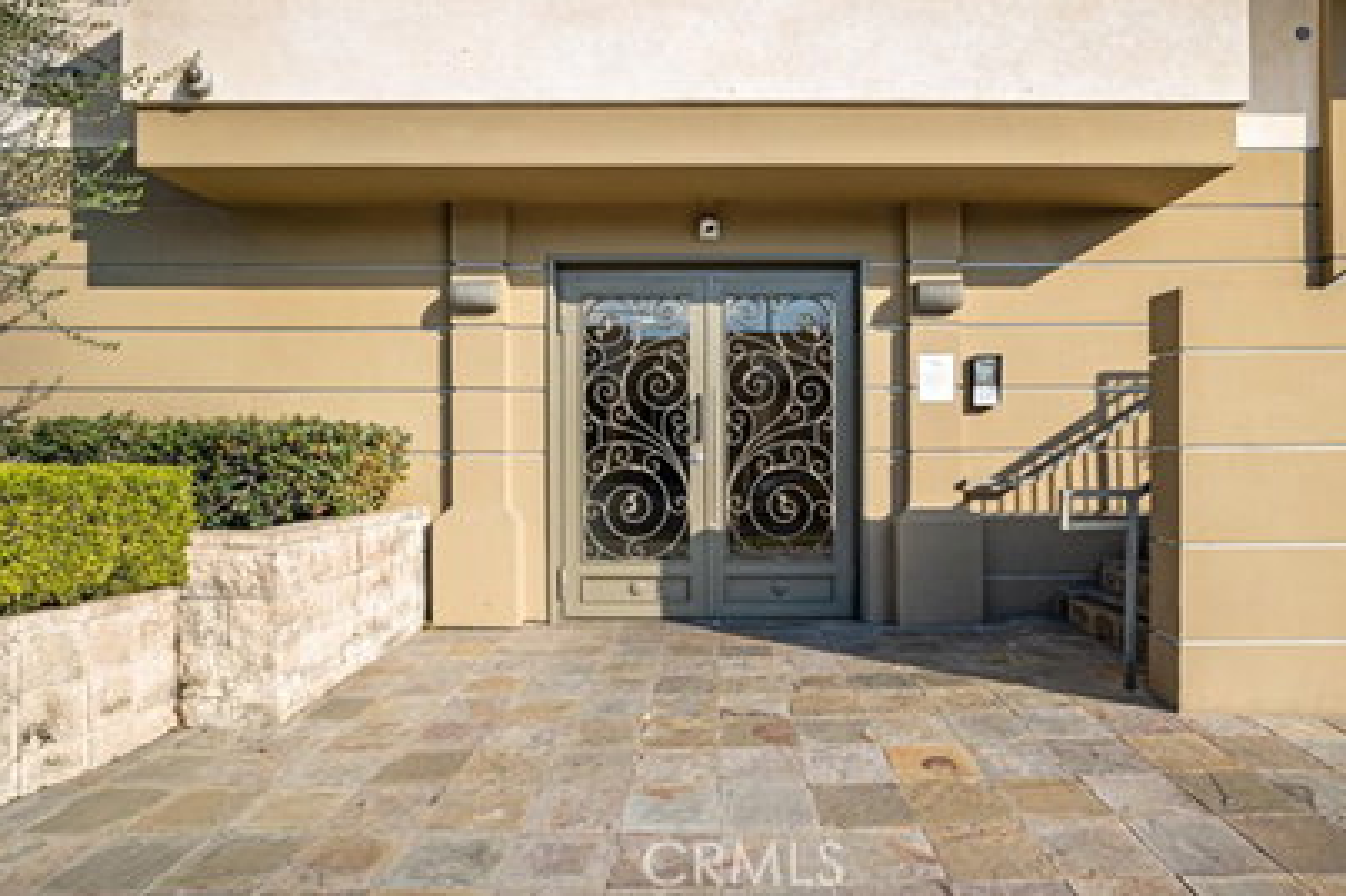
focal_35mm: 20
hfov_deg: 85.2
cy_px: 366
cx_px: 686
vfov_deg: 62.5
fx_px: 732
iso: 320
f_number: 8
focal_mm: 11
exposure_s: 1/125
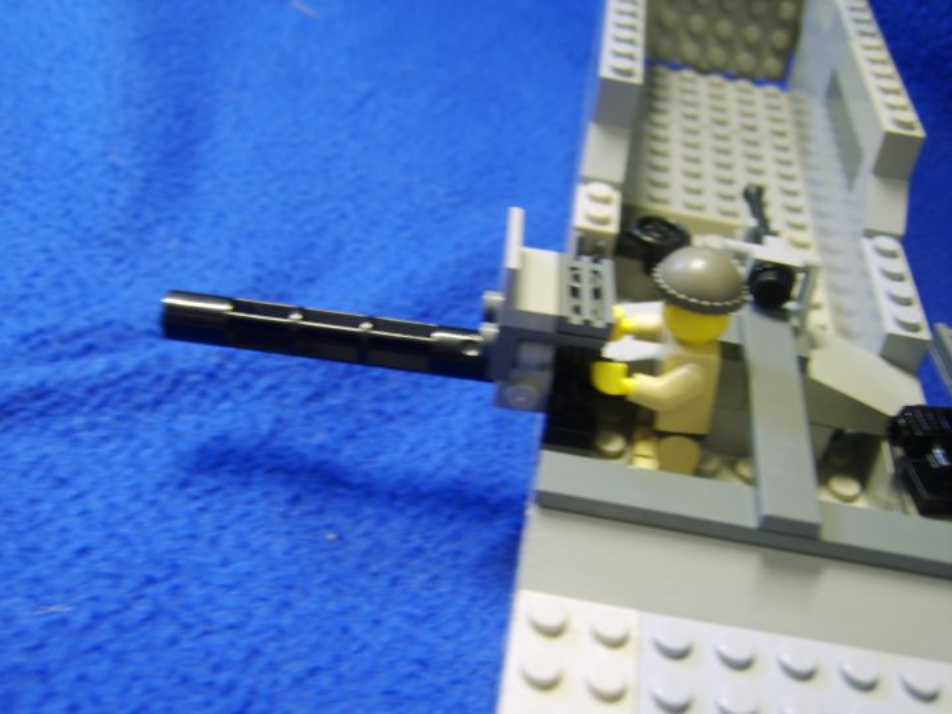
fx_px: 853
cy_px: 357
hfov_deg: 58.4
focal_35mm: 31
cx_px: 476
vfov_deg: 45.4
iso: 71
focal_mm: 8.13
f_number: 2.7
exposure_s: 1/2
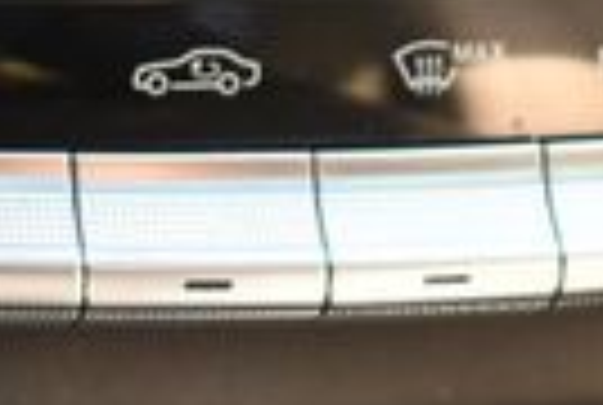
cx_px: 423
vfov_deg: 8.5
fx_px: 2720
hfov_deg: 12.6
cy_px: 86
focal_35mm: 162
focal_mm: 23
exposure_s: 1/250
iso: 720
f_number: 3.8
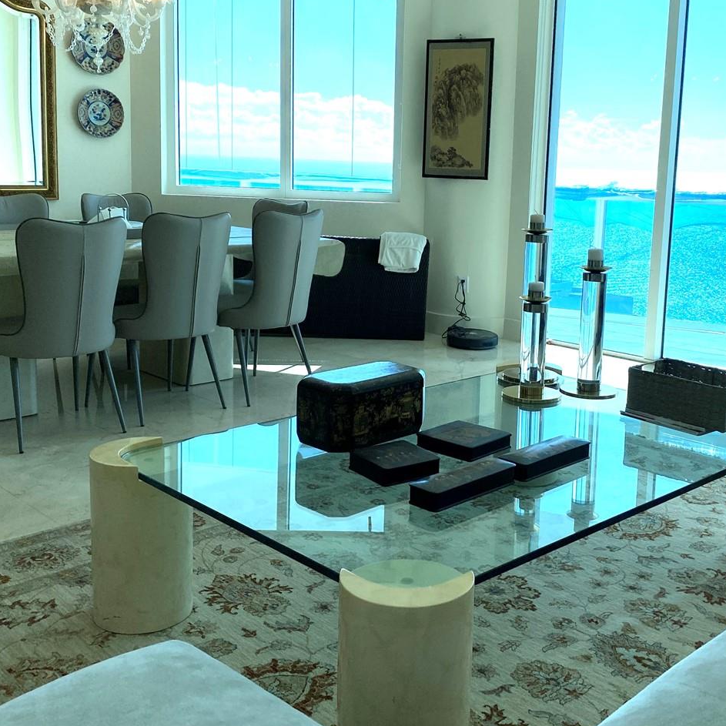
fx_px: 925
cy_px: 296
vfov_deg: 42.7
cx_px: 429
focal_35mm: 39
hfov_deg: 42.7
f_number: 1.8
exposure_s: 1/1170
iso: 32
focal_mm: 4.25
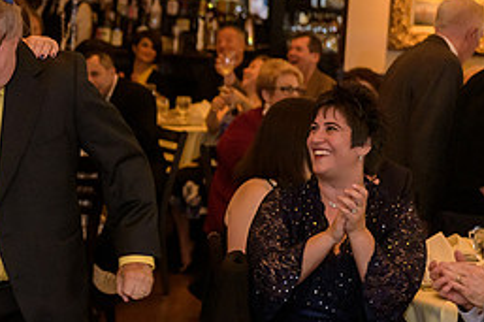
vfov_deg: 8.7
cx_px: -36
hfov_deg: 12.8
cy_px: 144
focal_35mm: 158
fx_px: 2123
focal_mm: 70
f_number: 3.2
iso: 1600
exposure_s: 1/125
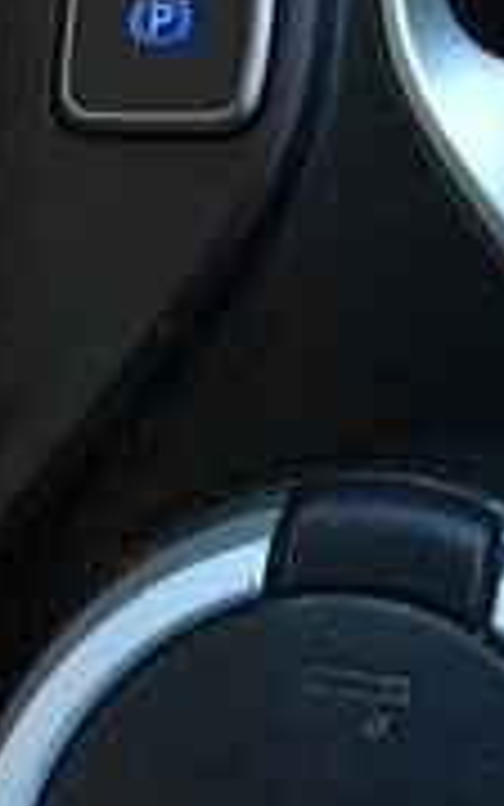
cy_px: -266
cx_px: 814
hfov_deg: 14.1
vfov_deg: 21.8
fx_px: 1867
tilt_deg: -78.8
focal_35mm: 85
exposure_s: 1/17
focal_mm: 4.15
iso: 320
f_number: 2.2
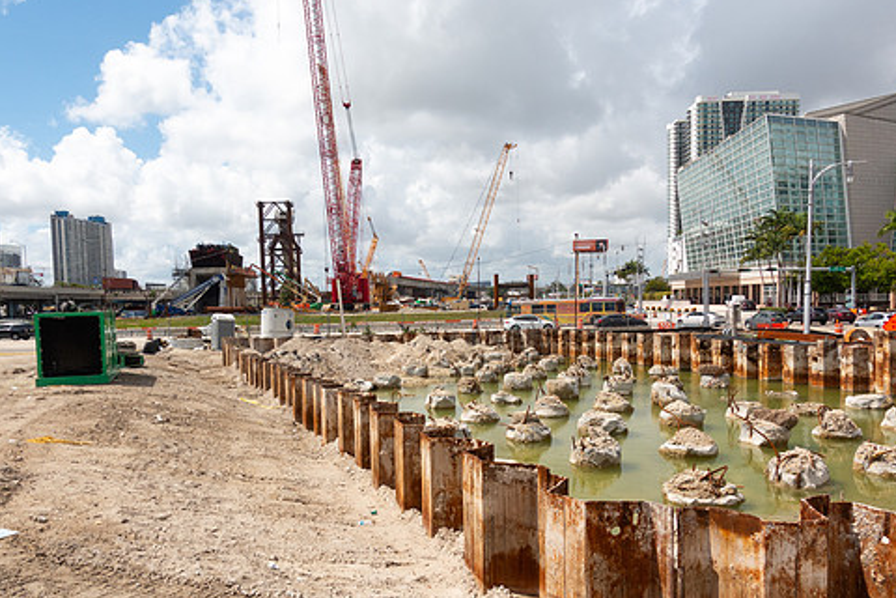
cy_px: 352
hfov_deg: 63.7
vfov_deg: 44.8
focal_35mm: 29
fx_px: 722
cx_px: 450
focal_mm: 8.8
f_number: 4.5
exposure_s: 1/200
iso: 125
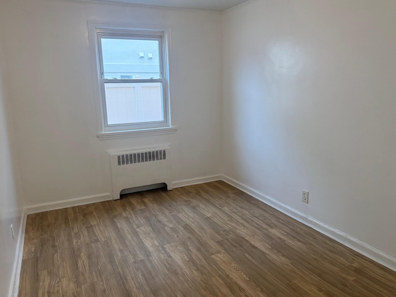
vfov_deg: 53.1
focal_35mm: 26
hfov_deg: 67.2
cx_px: 187
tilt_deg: -10.7
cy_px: 146
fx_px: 297
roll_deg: +0.8
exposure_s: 1/215
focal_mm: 6.76
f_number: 1.78
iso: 160
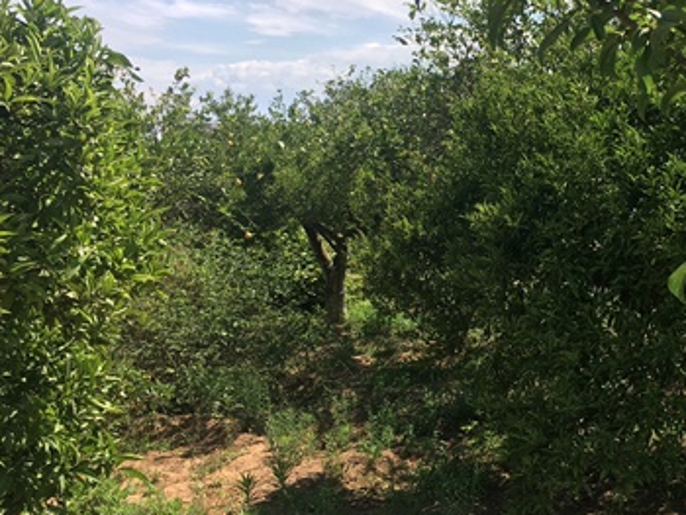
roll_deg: +0.9
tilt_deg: -4.2
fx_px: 1051
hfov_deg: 34.4
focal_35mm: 53
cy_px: 251
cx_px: 600
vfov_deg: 27.6
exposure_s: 1/1068
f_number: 2.2
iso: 25
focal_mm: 4.15
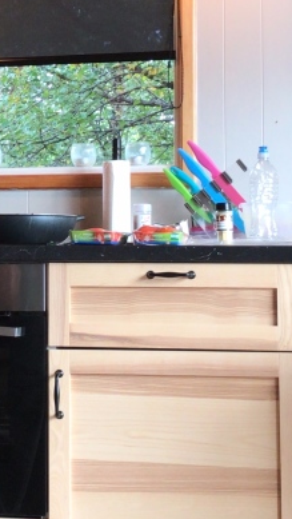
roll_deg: -0.3
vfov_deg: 19.9
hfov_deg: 11.3
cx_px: 24
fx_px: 1472
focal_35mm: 107
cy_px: 183
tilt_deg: +5.9
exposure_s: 1/33
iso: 50
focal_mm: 3.99
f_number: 1.8
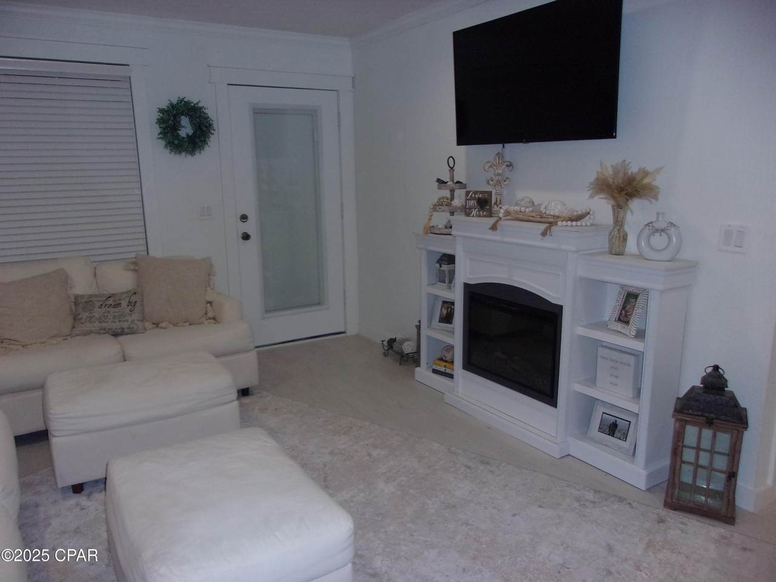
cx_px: 388
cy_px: 291
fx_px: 605
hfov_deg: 65.3
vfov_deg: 51.4
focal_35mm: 27
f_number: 3
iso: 200
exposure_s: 1/34
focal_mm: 4.9
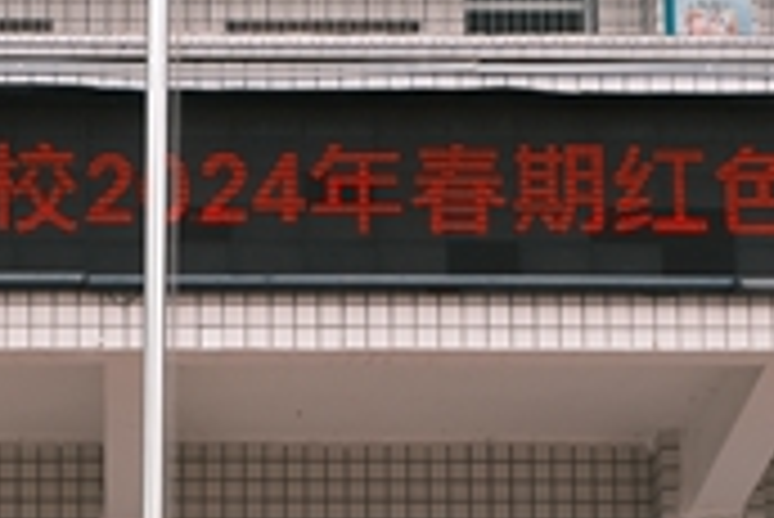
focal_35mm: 104
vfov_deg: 12.2
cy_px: 917
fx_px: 2238
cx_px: 180
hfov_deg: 19.5
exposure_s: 1/100
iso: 160
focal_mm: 18.8
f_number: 9
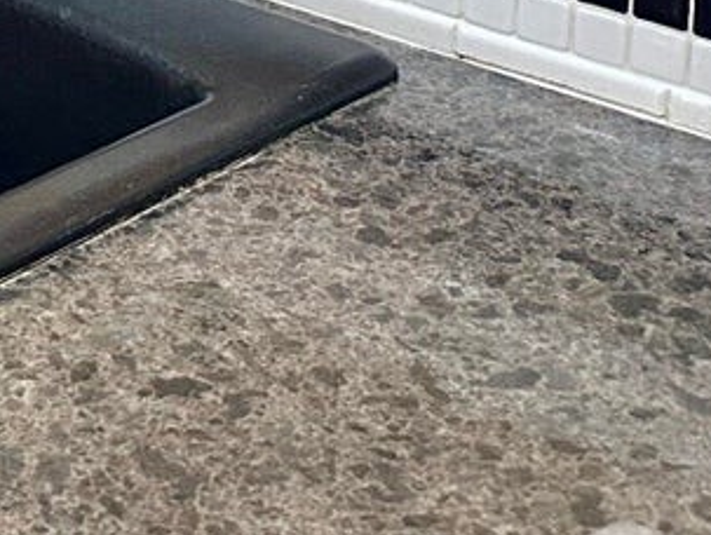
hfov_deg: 15.9
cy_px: -540
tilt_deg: -7.9
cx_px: -506
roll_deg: -0.1
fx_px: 2221
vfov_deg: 12.2
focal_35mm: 108
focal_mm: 6.86
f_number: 1.78
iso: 320
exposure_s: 1/60
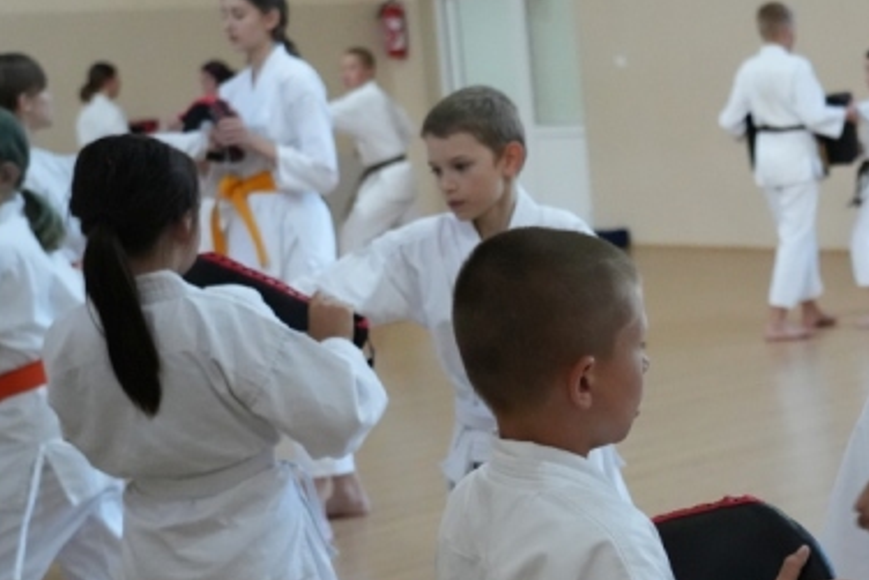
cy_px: 454
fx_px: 2052
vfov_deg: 16.0
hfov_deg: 23.3
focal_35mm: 85
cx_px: 774
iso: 8000
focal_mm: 40
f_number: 4
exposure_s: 1/250
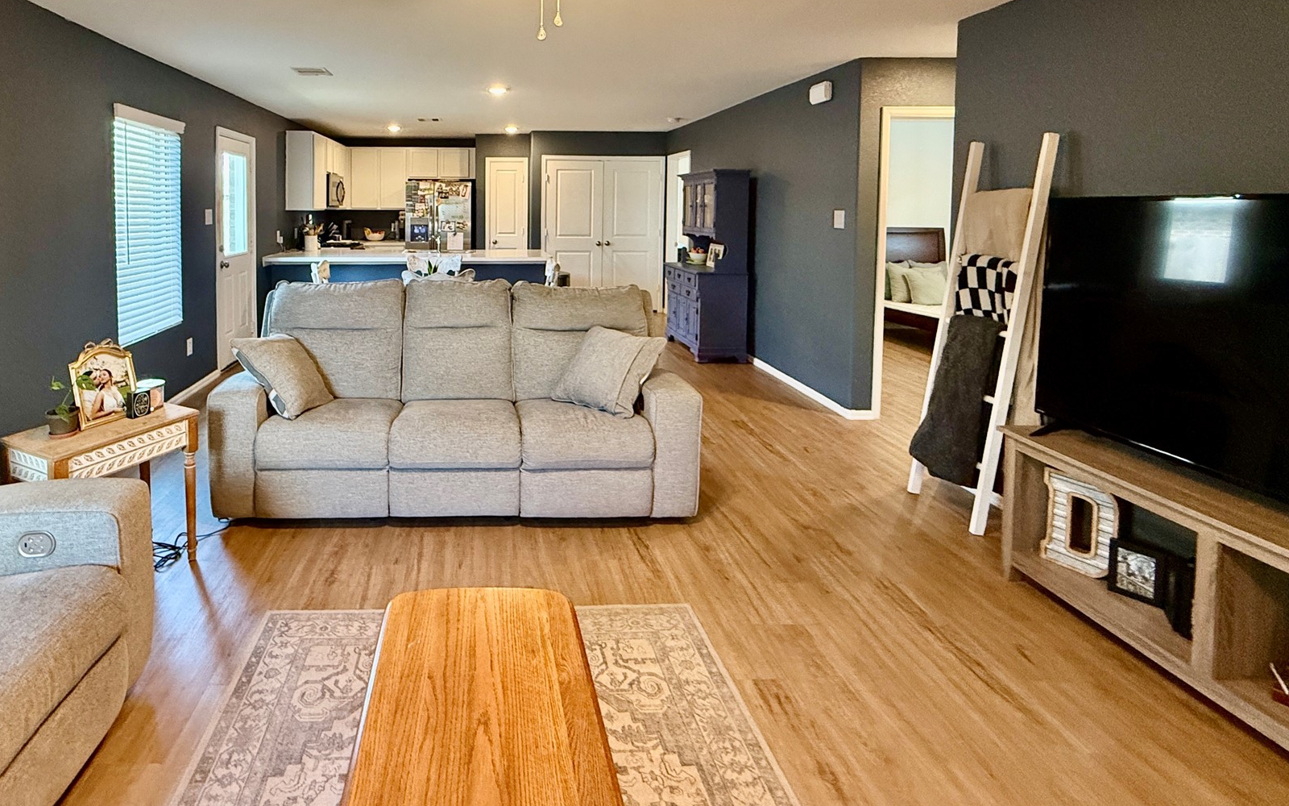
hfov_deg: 86.5
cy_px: 234
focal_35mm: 19
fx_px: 667
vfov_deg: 59.9
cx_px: 492
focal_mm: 2.22
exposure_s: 1/120
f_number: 2.2
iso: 500
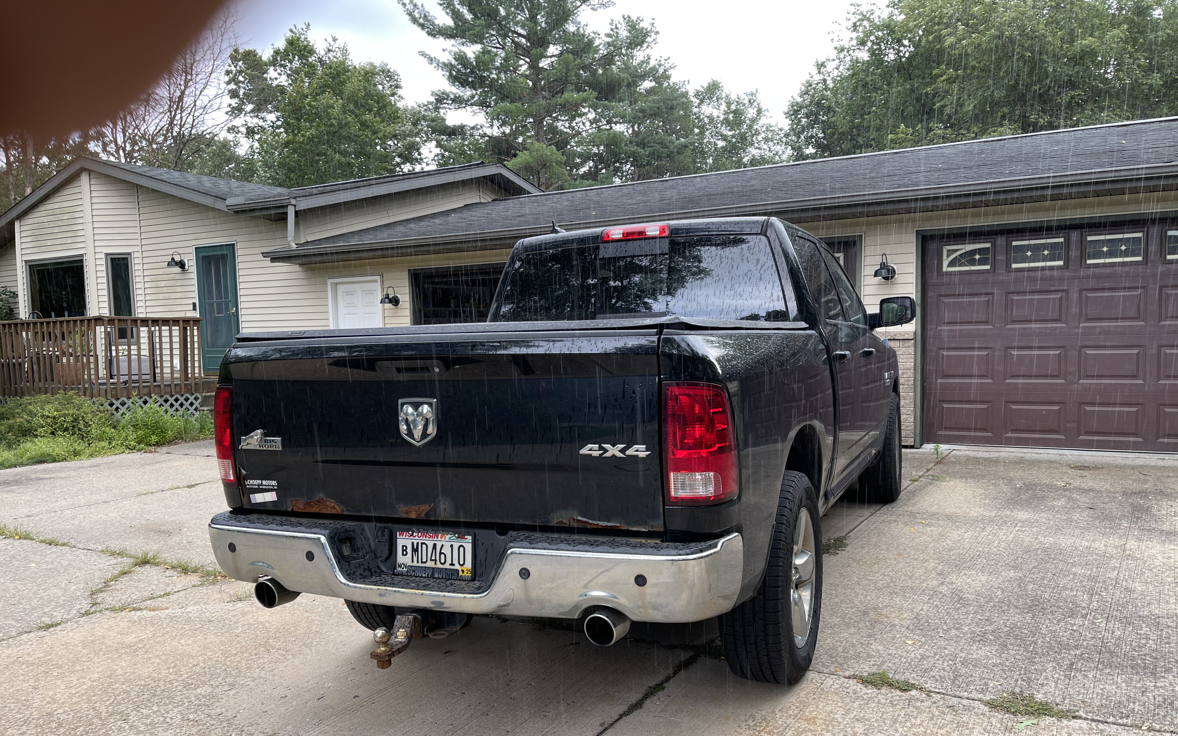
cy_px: 398
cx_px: 594
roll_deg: +0.1
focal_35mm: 28
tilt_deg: -5.6
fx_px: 899
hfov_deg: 66.5
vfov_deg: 44.5
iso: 32
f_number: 1.6
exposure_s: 1/121
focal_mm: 5.1
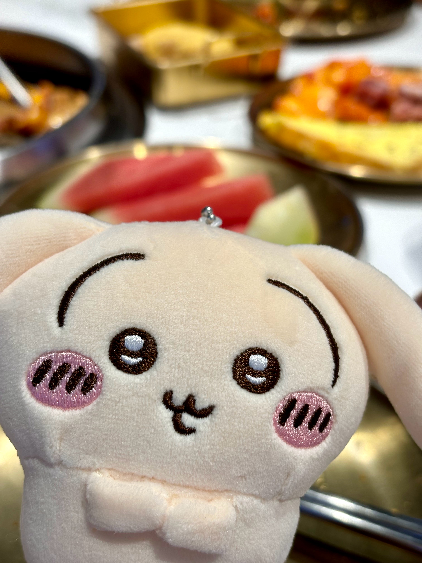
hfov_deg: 28.0
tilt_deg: -32.6
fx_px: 845
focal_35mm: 52
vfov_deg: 36.8
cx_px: 211
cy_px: 282
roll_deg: +0.7
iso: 32
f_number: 1.6
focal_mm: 5.96
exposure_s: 1/153
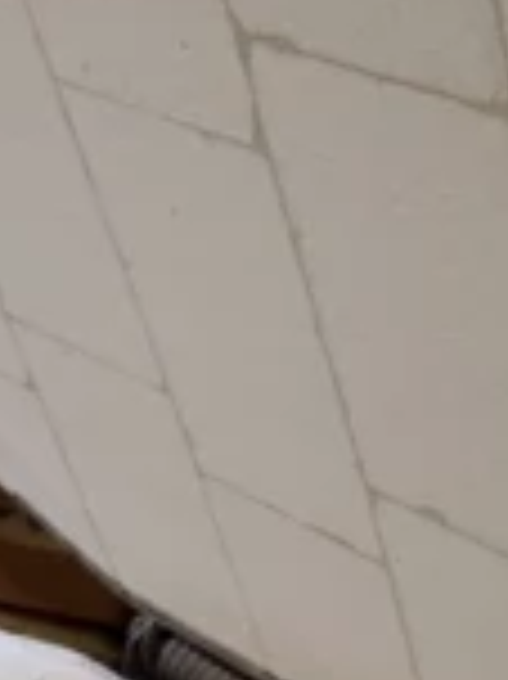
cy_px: 905
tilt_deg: -35.0
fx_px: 1999
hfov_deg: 12.7
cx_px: -512
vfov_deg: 17.9
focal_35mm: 102
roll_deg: -1.0
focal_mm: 6.76
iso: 160
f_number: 1.78
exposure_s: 1/120
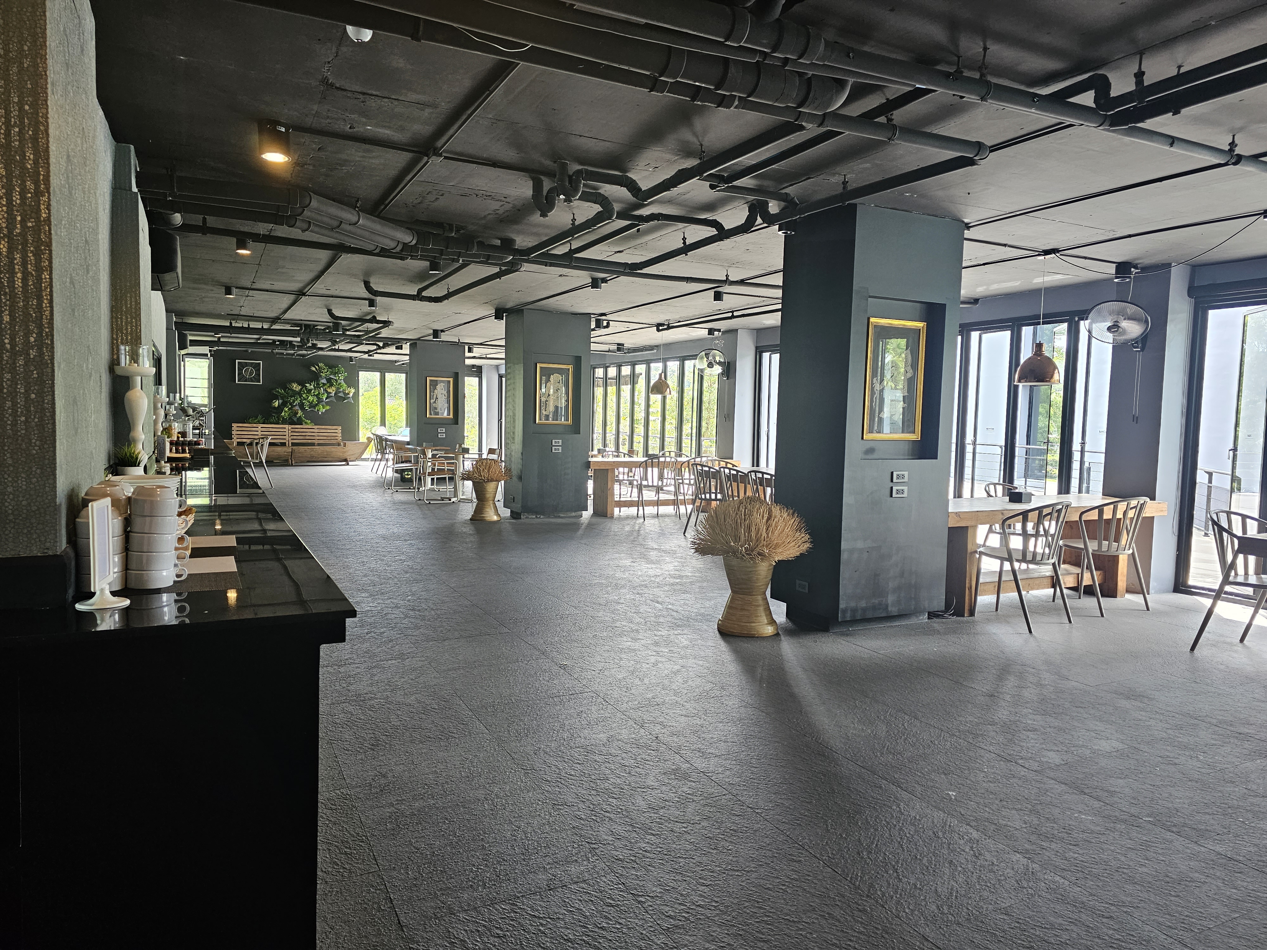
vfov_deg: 58.9
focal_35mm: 23
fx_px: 842
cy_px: 475
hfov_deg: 73.9
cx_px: 634
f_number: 1.7
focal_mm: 6.3
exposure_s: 1/100
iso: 160
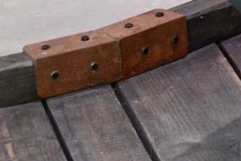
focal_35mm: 306
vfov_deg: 4.4
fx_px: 2048
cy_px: -198
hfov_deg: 6.0
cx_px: 820
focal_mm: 26
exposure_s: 1/50
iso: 800
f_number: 3.5
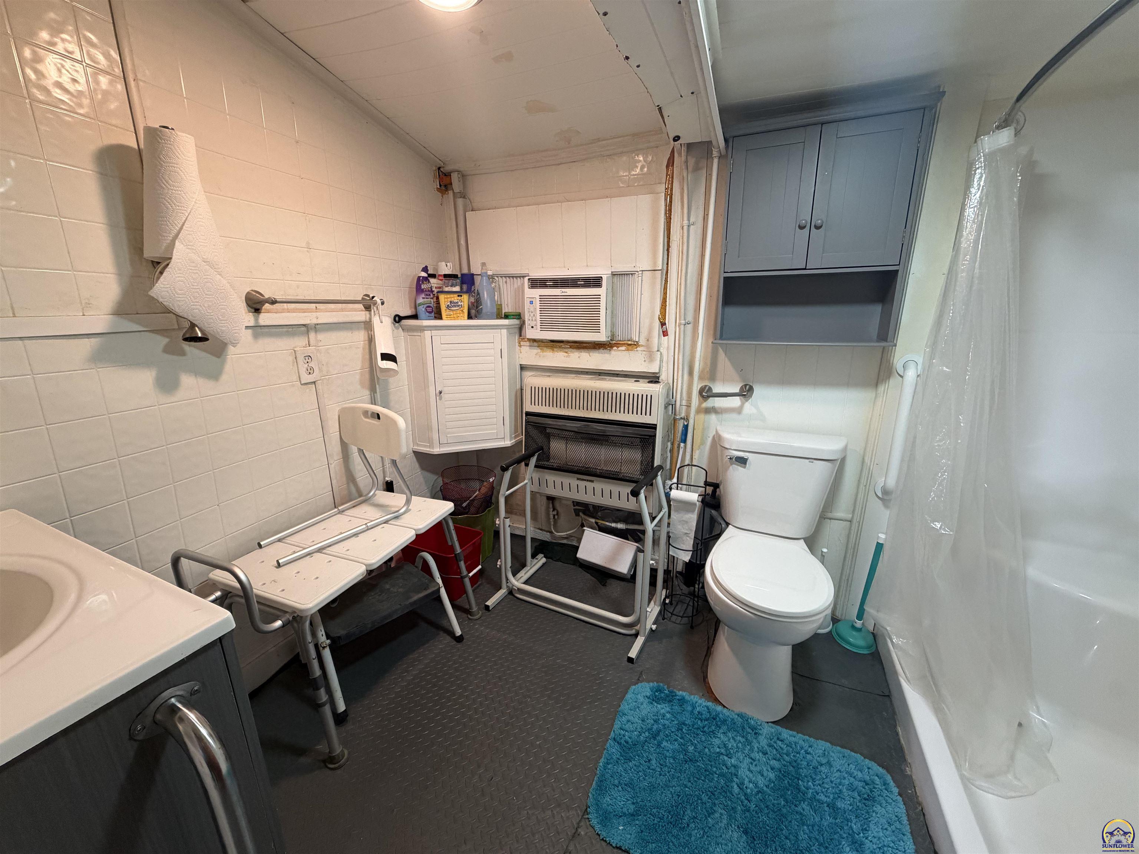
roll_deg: +1.0
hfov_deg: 102.1
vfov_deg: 85.7
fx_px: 461
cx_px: 570
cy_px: 427
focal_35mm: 14
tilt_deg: -15.9
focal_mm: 2.22
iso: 250
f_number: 2.2
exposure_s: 1/120
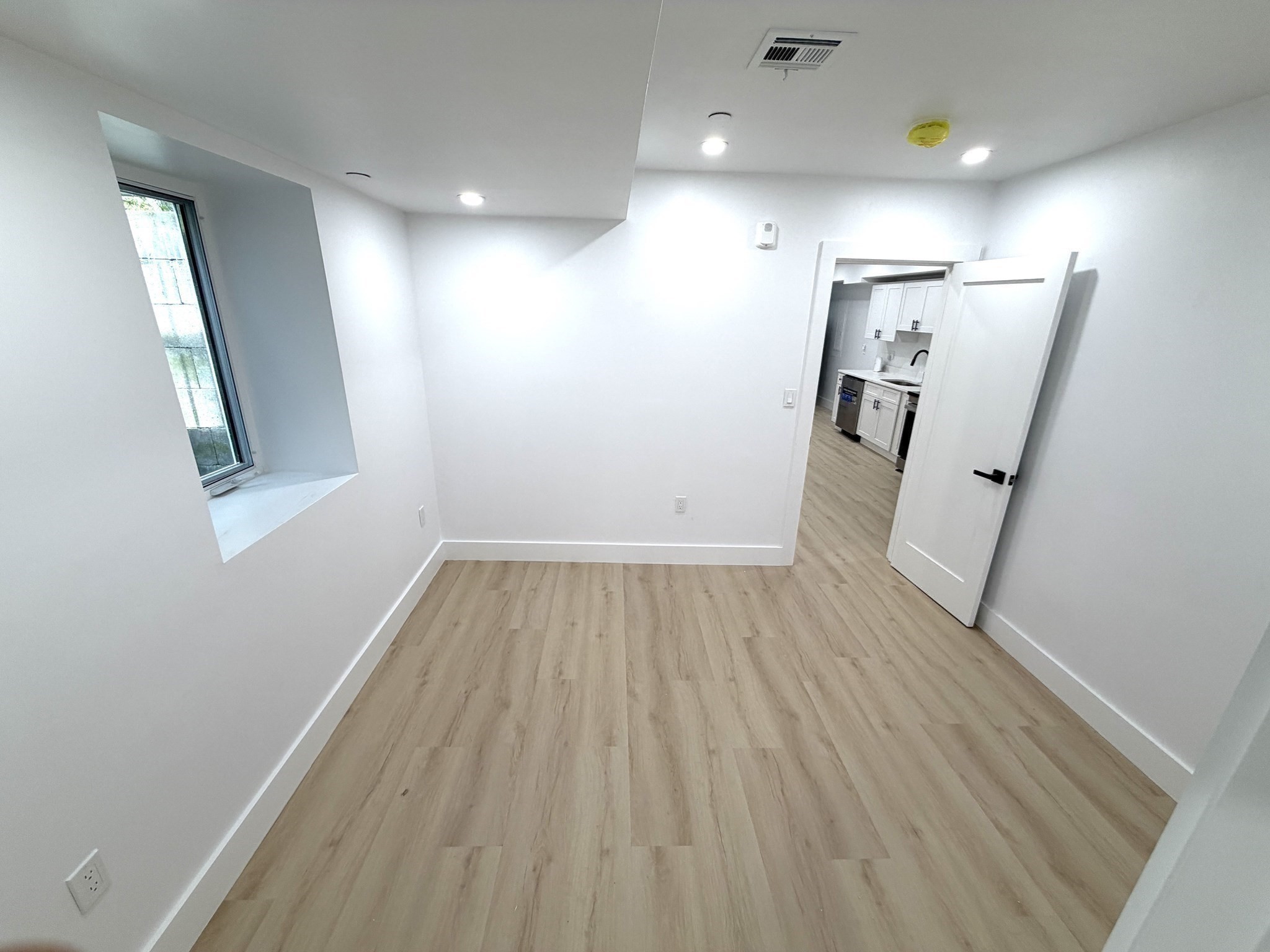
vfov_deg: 85.7
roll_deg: -0.9
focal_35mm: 14
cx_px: 635
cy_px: 476
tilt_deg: -18.9
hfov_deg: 102.1
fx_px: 514
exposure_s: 1/120
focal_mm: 2.22
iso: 100
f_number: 2.2
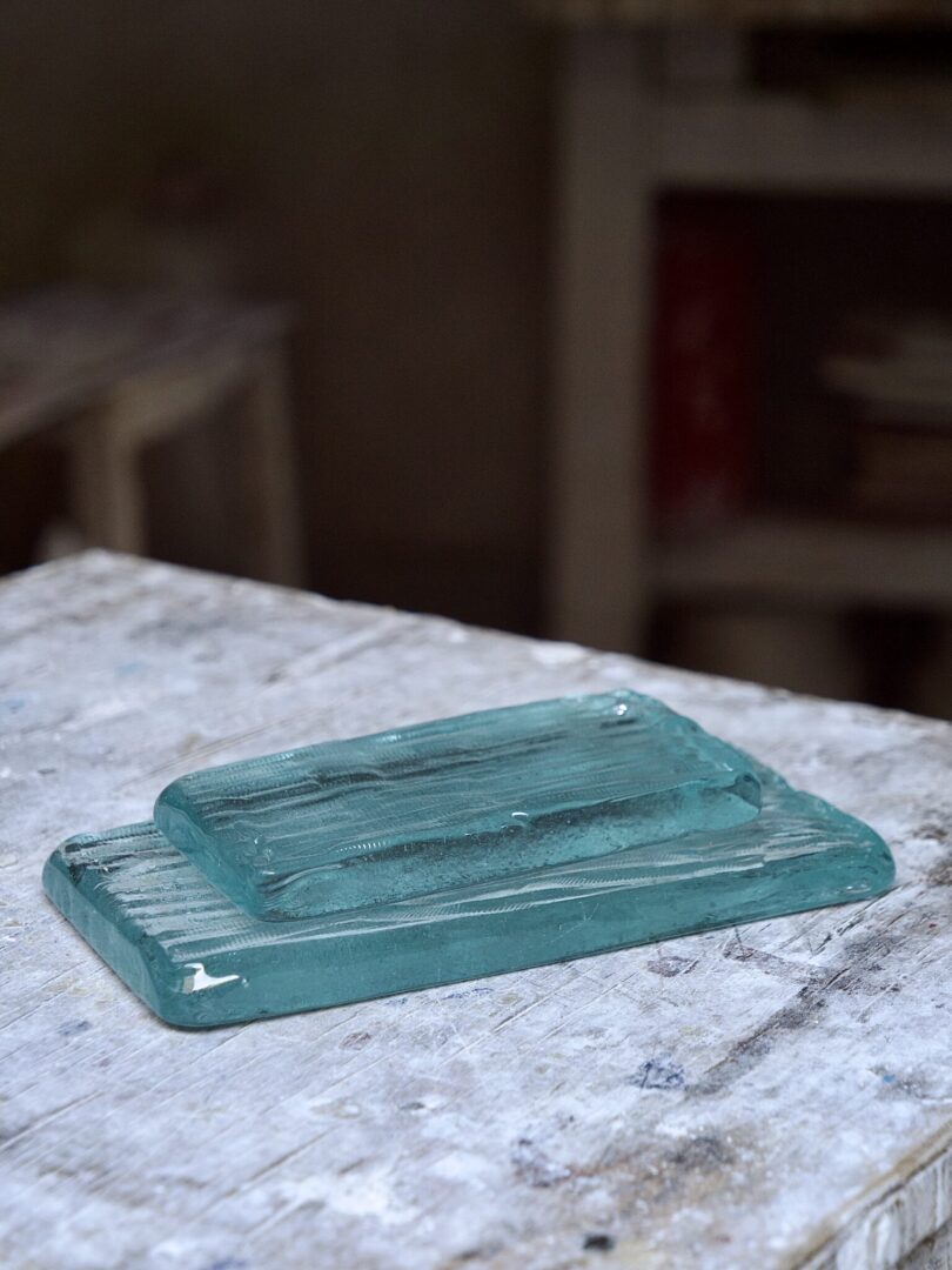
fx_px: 3520
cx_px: 476
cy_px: 635
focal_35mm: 96
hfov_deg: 15.4
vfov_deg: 20.4
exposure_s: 1/125
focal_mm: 48
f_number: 3.9
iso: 640
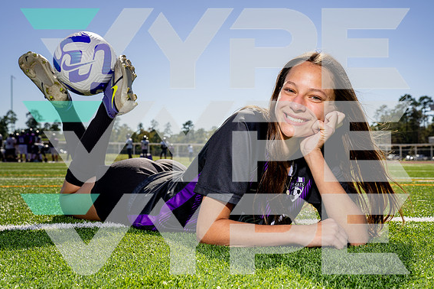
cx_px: 217
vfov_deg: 26.0
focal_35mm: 52
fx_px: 627
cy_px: 142
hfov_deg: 38.2
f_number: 9
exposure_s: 1/250
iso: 100
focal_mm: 50
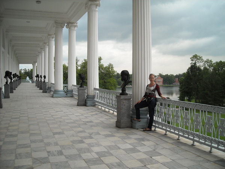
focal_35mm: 35
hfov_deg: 52.6
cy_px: 84
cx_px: 112
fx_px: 227
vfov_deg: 40.7
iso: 64
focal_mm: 5.7
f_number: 2.8
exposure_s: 1/419
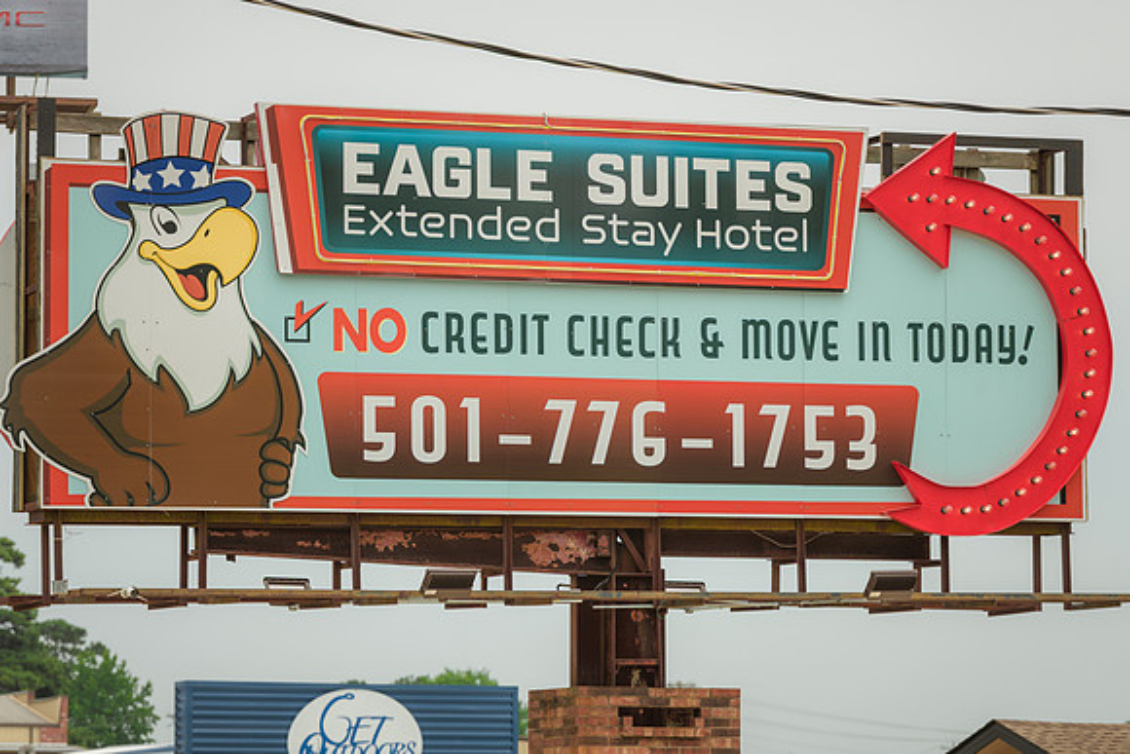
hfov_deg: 13.2
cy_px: 377
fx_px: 4866
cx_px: 565
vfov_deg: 8.9
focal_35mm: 155
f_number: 5.6
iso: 80
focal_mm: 155
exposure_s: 1/640
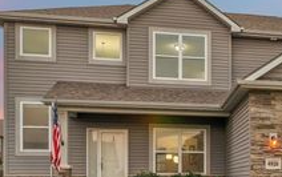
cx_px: 283
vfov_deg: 26.1
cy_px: 120
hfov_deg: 36.6
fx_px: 379
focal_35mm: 49
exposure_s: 1/30
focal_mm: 20.5
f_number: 6.3
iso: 200
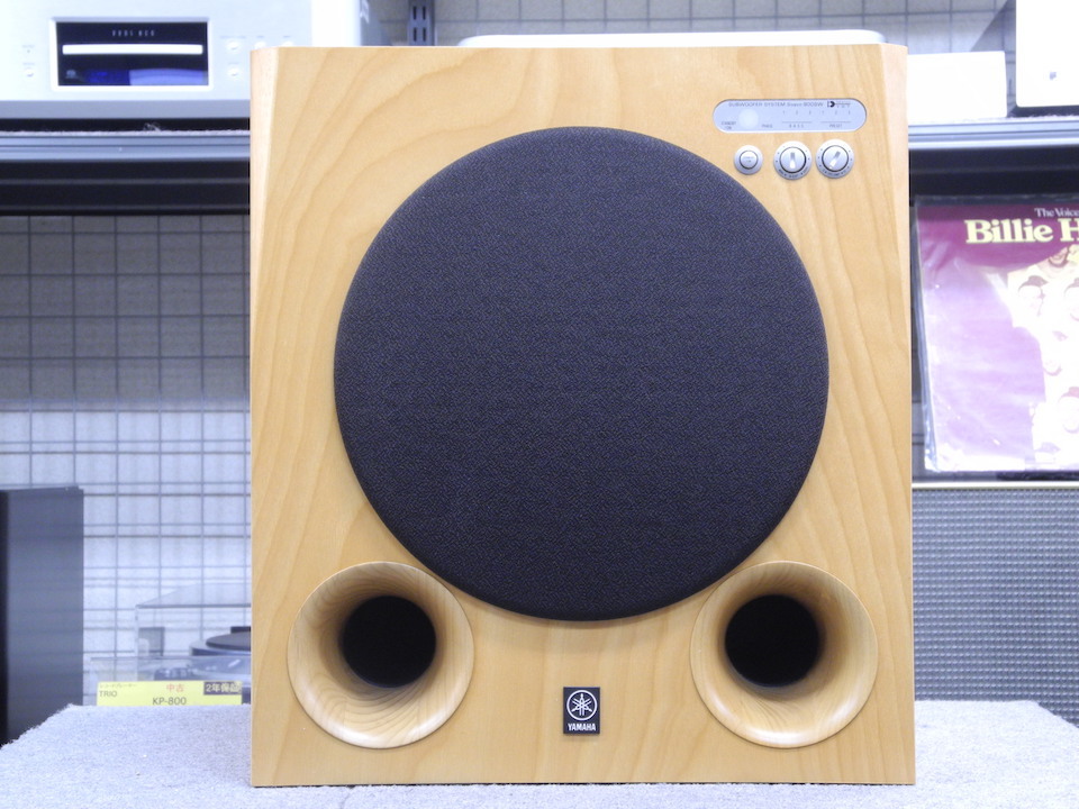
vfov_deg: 19.4
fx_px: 2369
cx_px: 540
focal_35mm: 76
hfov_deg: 25.7
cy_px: 404
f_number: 4
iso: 400
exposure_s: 1/11.4
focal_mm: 16.3
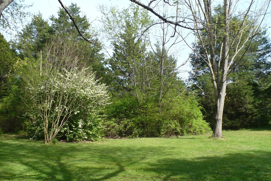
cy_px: 96
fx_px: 294
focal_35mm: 39
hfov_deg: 49.5
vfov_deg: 34.2
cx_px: 136
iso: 100
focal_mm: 6.1
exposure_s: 1/500
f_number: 2.8
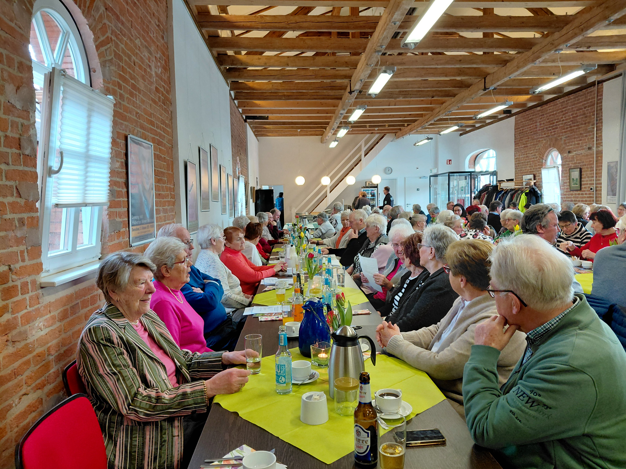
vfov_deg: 54.9
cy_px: 234
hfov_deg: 69.4
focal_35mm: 25
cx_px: 313
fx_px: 452
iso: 250
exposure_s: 1/60
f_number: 1.8
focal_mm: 4.69
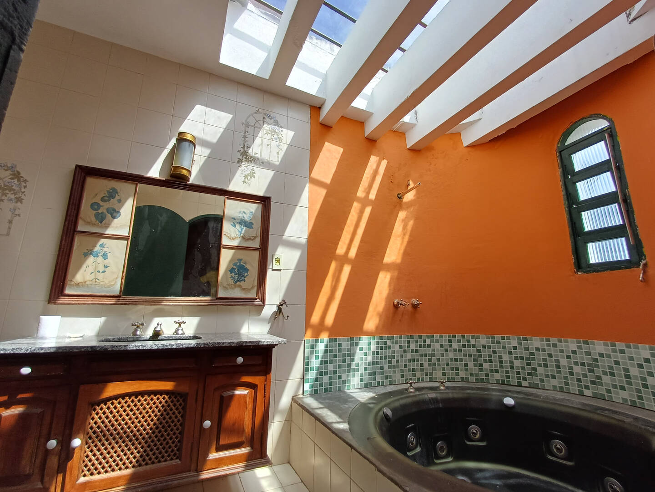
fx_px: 303
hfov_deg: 94.5
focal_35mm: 16
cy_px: 246
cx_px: 328
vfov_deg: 78.1
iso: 40
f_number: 2.2
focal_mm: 1.64
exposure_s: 1/527
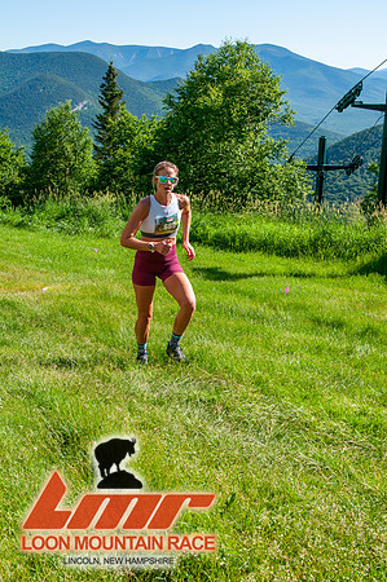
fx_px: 824
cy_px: 291
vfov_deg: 38.9
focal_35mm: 51
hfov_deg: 26.4
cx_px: 194
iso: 200
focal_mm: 34
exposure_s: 1/400
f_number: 8
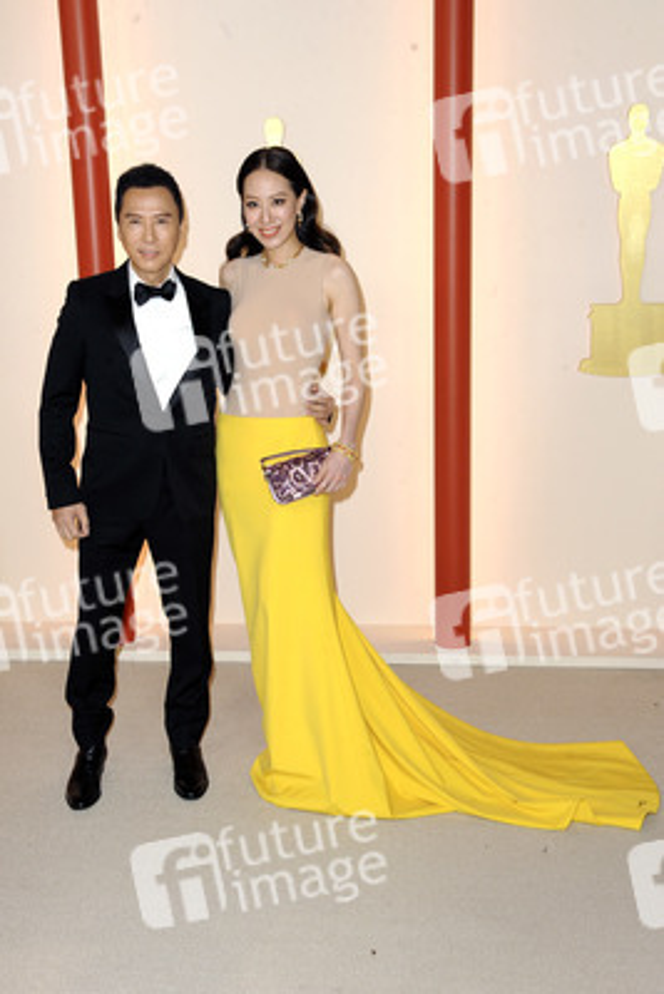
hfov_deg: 30.5
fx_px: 1216
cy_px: 497
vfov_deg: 44.5
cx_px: 332
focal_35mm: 44
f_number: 7.1
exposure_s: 1/200
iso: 1600
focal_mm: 44
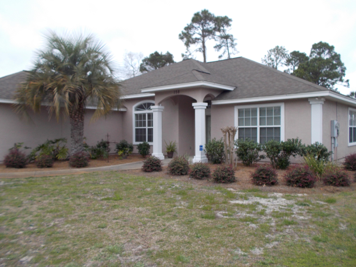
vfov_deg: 48.2
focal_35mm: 29
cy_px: 134
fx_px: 298
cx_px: 178
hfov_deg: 61.7
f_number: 3.3
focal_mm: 4.1
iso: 80
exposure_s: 1/125
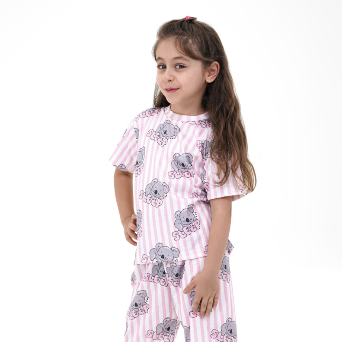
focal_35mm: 116
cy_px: 234
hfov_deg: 15.0
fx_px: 1297
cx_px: 172
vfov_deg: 15.0
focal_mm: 90
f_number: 7.1
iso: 400
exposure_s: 1/200
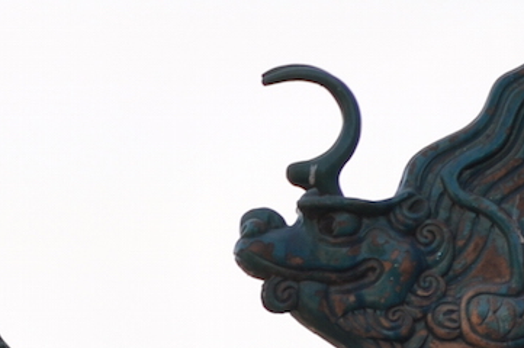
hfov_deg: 1.5
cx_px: -258
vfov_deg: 1.0
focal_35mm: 1352
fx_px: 19661
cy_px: 450
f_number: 6.3
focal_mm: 200
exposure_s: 1/200
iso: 200
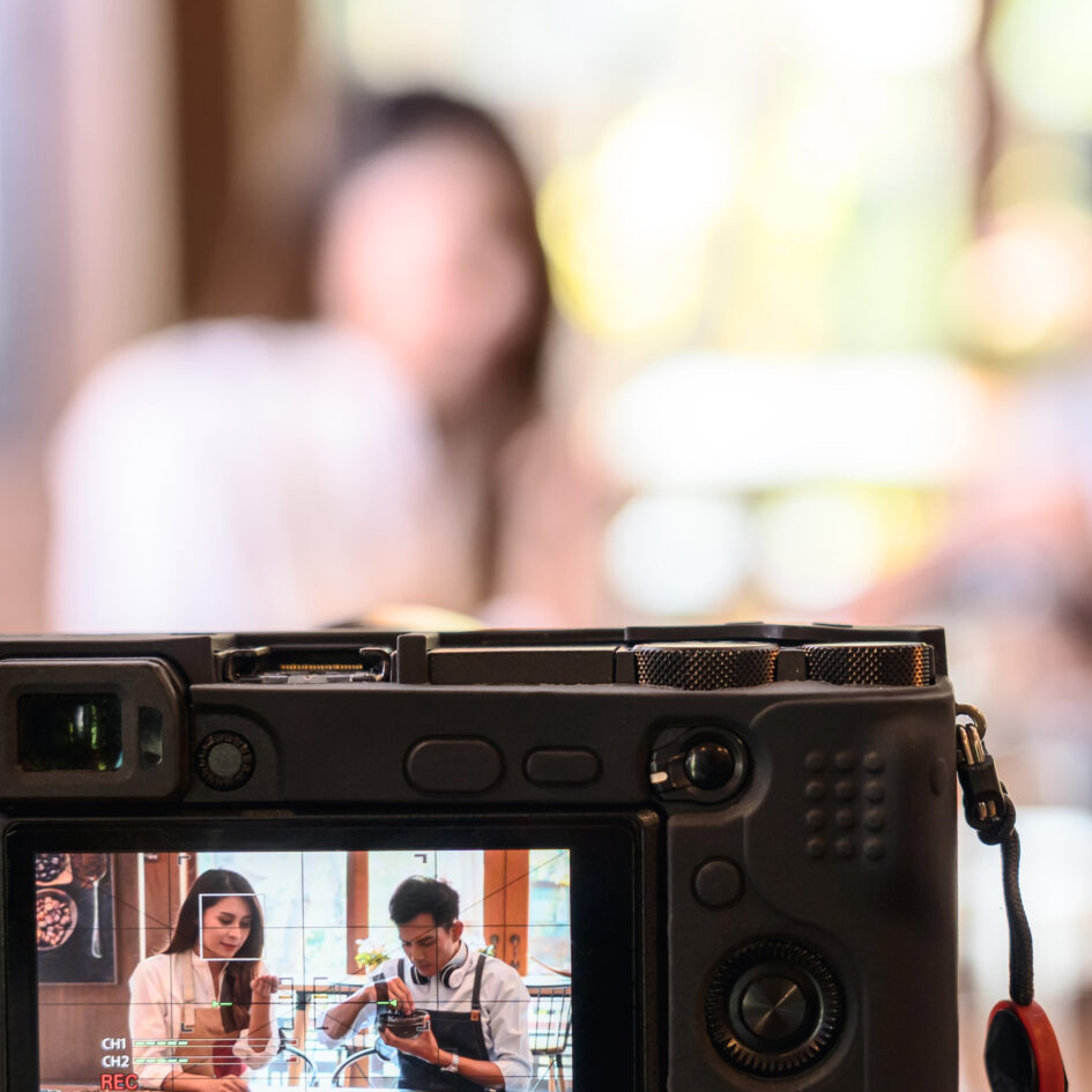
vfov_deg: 15.0
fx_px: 4140
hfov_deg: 15.0
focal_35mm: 116
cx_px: 666
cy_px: 673
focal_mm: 63
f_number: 4
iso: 640
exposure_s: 1/60
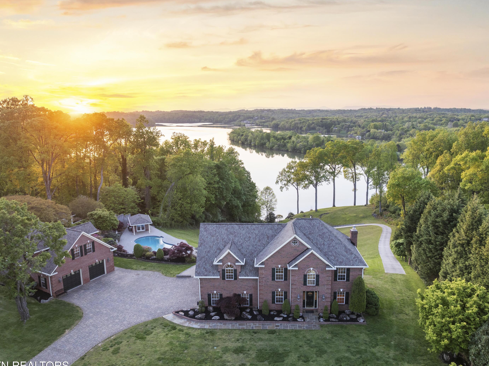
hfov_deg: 67.3
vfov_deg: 53.0
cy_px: 185
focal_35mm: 26
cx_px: 251
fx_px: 367
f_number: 2.8
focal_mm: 12.29
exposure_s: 1/15
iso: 140
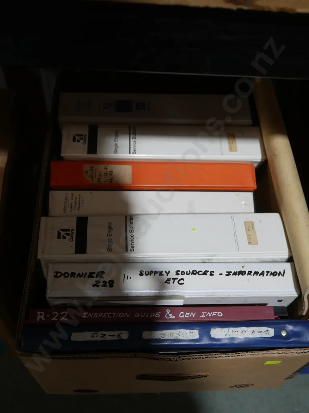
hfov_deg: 39.7
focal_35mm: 36
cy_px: 206
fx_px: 428
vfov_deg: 51.4
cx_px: 154
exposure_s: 1/60
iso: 320
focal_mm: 18
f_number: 4.5
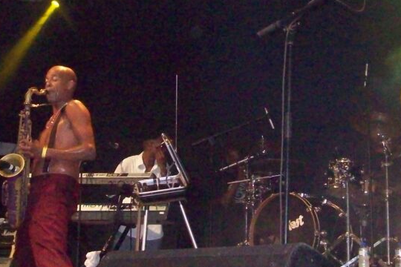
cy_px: 112
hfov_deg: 28.4
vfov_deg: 19.2
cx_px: 227
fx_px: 791
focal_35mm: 71
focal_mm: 6
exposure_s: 1/64
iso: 800
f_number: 2.7
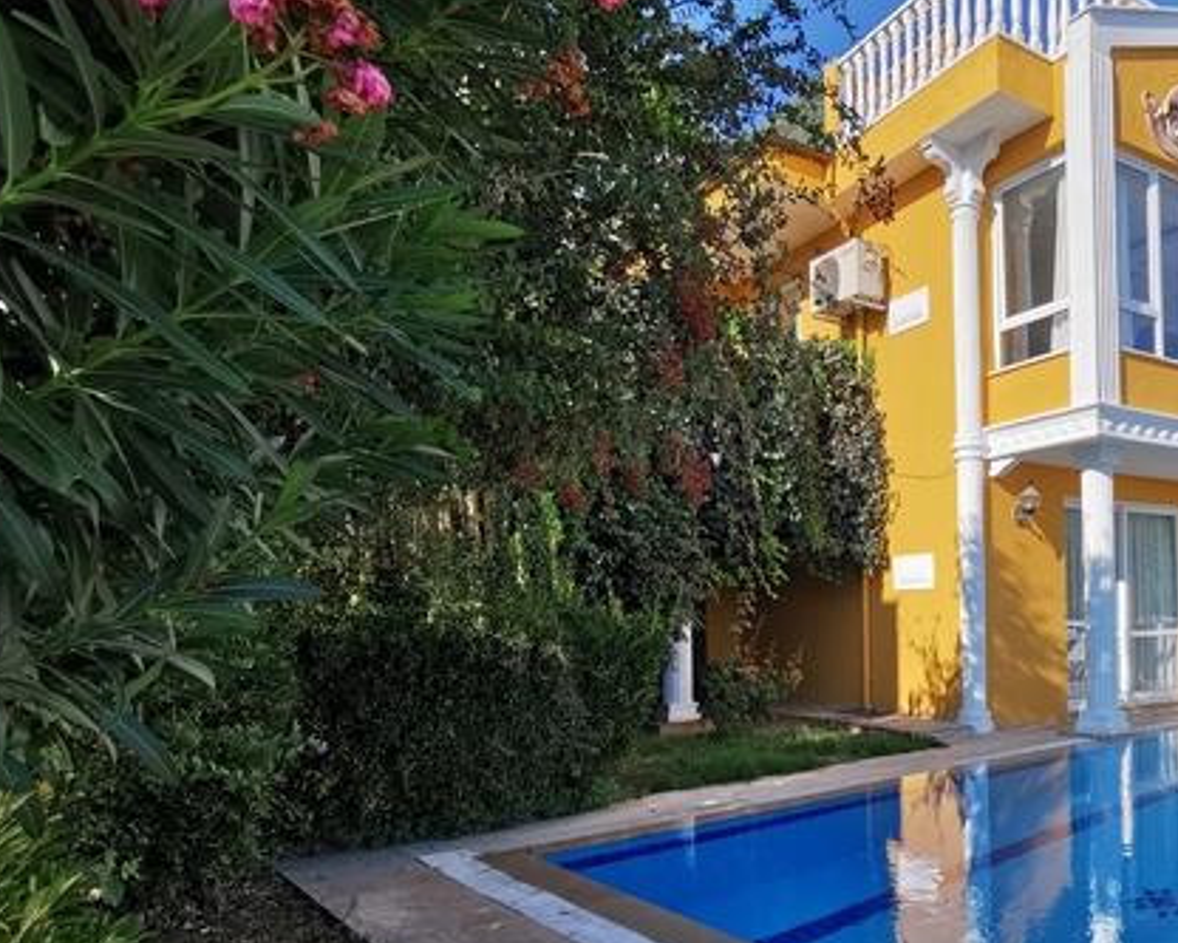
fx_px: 942
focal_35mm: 27
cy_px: 606
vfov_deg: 52.5
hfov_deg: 59.4
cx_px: 932
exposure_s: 1/1418
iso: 50
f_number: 2.2
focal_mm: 2.35
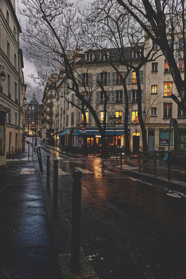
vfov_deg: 60.3
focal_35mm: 31
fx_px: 240
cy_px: 140
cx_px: 93
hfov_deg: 42.4
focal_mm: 31
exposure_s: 1/80
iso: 1600
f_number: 5.6
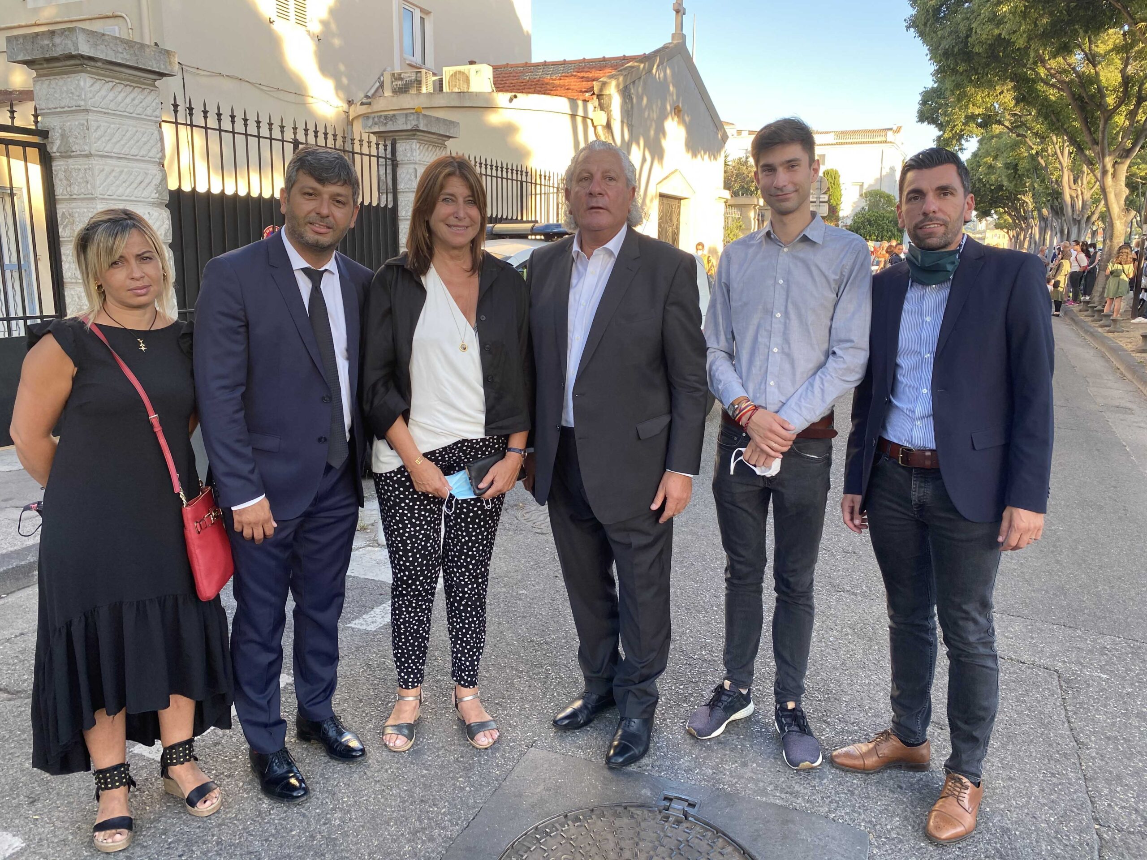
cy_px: 430
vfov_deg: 53.1
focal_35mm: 26
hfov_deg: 67.3
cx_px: 574
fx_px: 862
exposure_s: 1/157
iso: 32
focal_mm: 4.25
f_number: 1.8
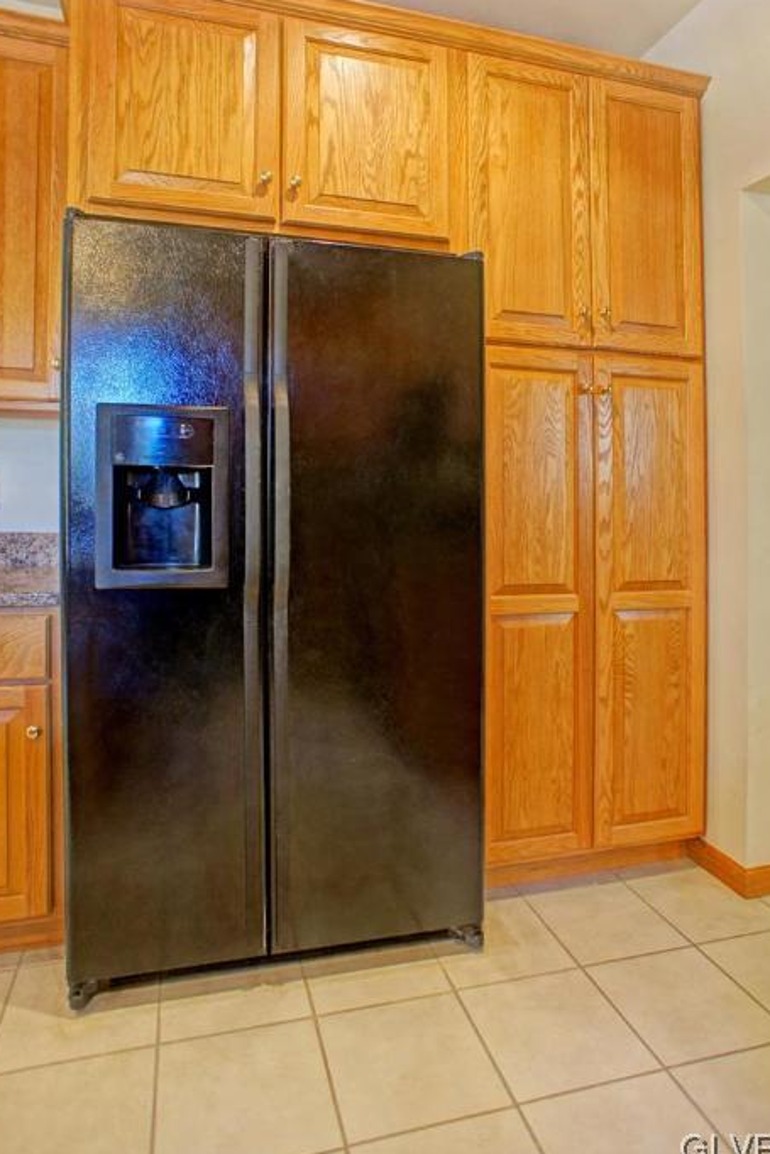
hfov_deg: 47.9
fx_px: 866
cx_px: 355
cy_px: 536
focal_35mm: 27
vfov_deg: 67.3
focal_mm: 16
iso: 320
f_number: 2.8
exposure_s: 1/30
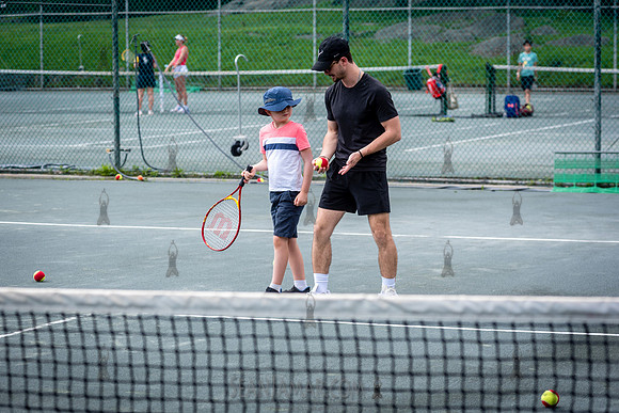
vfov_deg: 11.3
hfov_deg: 16.9
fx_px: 2081
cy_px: 206
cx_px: 310
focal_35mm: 121
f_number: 5
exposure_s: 1/640
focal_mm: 120
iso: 250
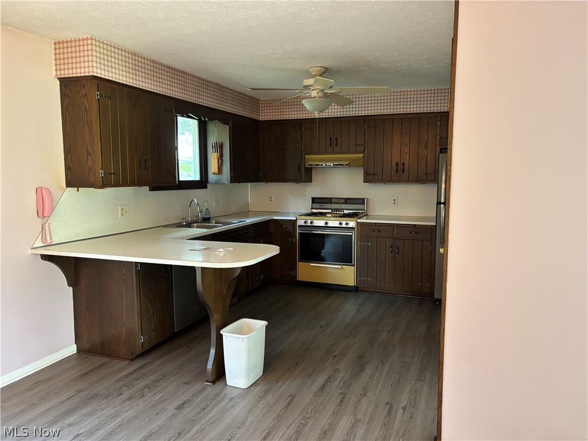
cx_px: 294
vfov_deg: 53.1
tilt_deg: -5.9
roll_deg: +0.7
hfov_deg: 67.3
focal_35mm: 26
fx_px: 442
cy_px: 220
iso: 500
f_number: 1.6
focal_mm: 5.96
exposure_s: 1/60
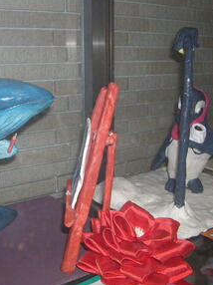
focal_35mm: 49
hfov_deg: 29.6
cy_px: 138
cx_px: 101
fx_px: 403
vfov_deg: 38.9
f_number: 2.8
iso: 50
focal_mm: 5.8
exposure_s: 1/60.1
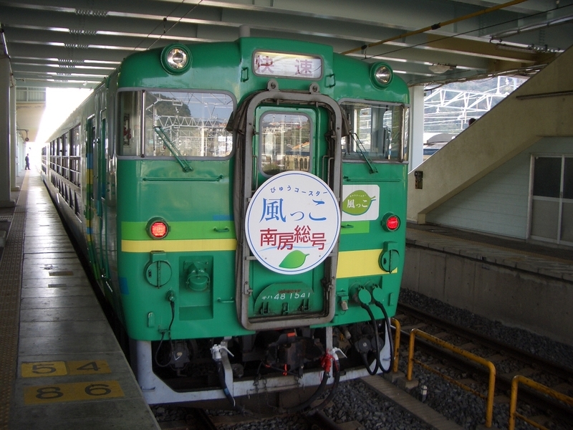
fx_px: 579
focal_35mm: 35
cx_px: 286
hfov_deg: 52.6
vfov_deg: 40.7
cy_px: 215
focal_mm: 5.8
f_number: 2.6
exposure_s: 1/100
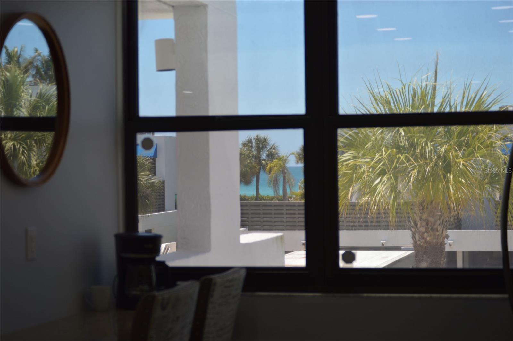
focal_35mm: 82
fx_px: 1174
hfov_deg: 24.6
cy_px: 170
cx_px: 256
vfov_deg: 16.5
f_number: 4
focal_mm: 55
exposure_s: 1/320
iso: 100
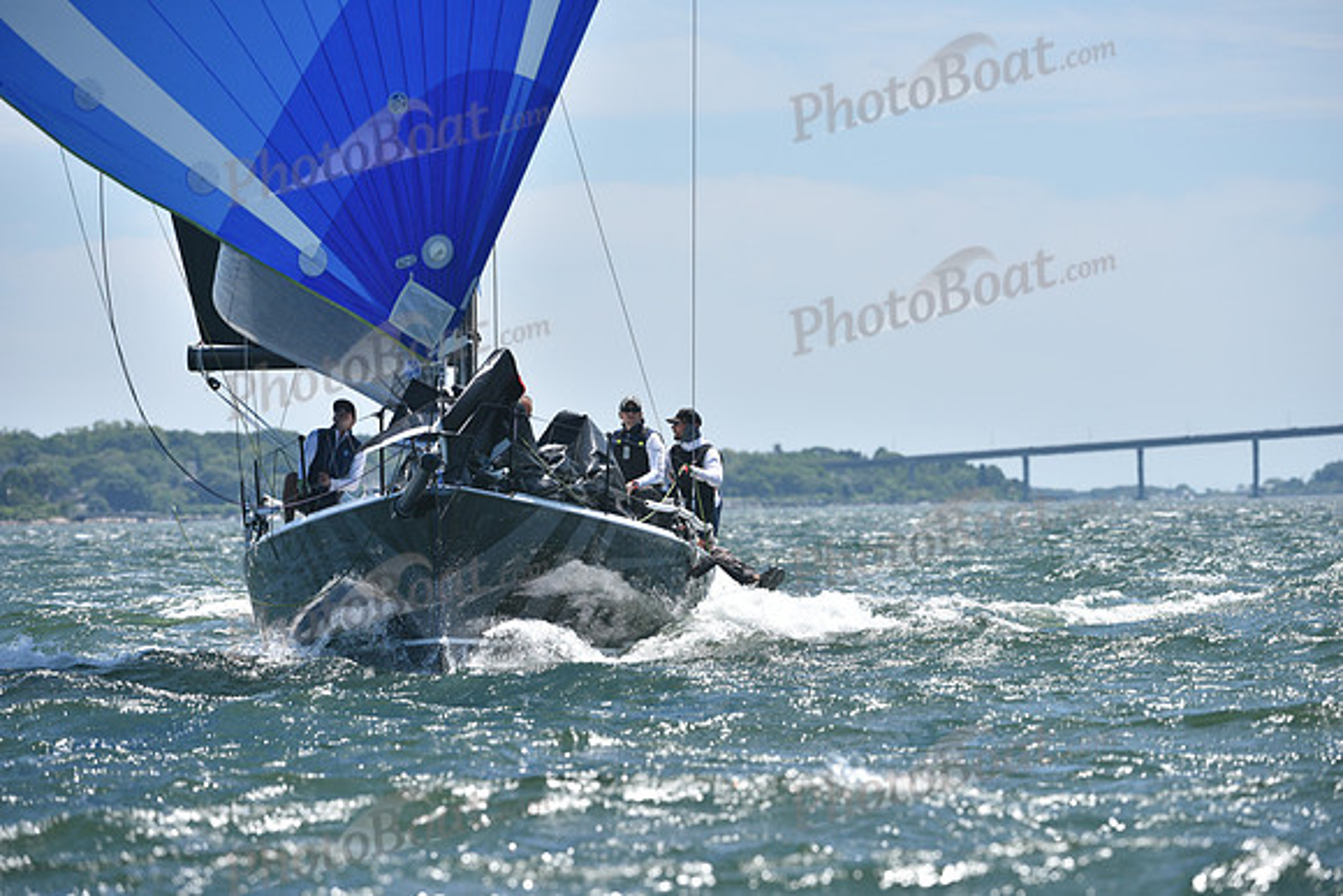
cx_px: 672
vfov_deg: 4.7
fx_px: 10821
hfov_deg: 7.1
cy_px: 448
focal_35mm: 290
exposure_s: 1/1000
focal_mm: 290
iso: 250
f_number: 6.3
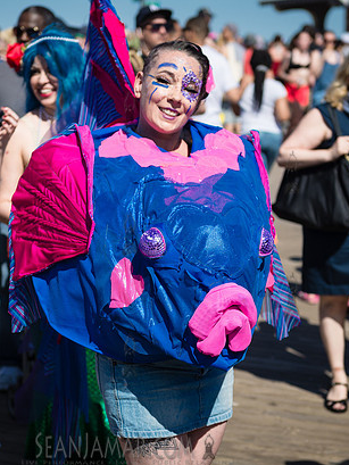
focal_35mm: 87
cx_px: 181
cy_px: 245
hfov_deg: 17.0
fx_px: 1169
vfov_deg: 22.5
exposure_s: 1/2000
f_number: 3.5
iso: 100
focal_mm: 55
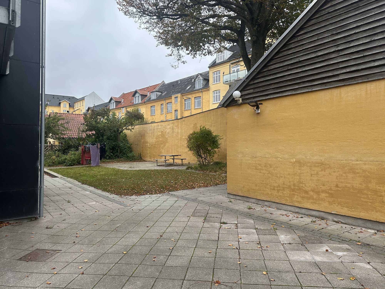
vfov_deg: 56.8
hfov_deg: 71.6
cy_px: 144
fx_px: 267
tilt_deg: +1.0
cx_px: 192
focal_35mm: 24
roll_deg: -0.2
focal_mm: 6.86
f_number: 1.78
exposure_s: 1/850
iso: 80
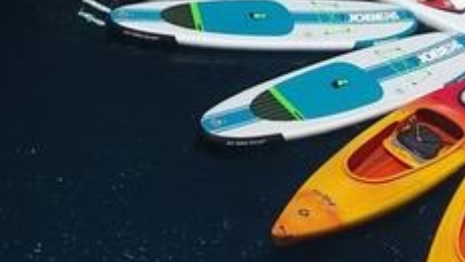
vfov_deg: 13.6
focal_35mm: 86
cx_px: -19
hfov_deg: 23.5
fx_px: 1060
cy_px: -74
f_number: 2.8
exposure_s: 1/1506
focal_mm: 3.61
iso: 100
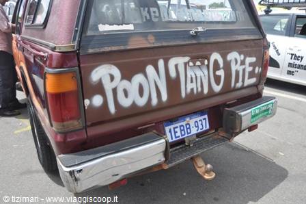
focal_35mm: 27
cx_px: 153
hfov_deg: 67.4
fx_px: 229
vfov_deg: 47.9
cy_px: 102
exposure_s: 1/250
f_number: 8
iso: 200
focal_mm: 18
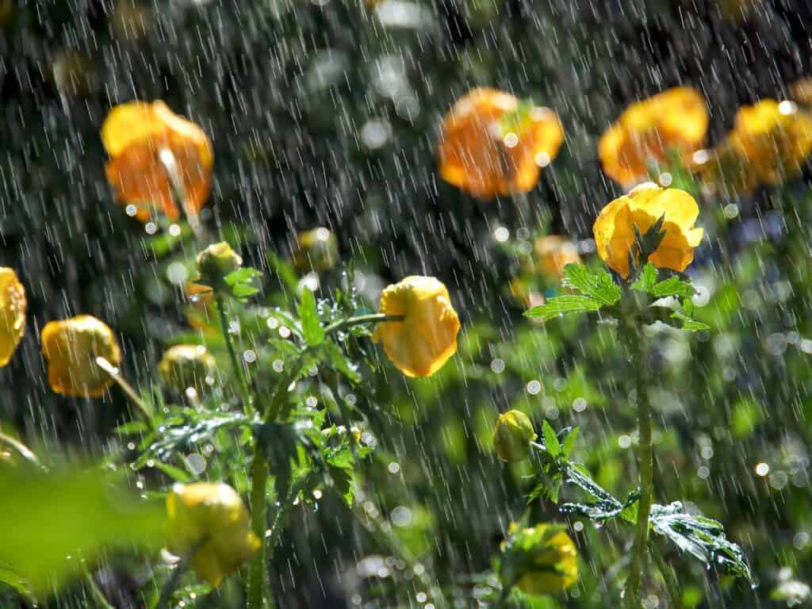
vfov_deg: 6.9
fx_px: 5067
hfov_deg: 9.2
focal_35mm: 216
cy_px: 304
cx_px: 406
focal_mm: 108
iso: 125
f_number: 6.3
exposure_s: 1/320
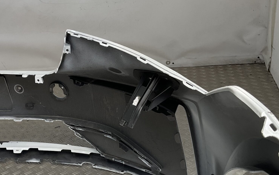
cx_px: 88
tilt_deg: -29.7
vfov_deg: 23.9
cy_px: 151
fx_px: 403
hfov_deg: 37.7
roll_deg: +7.2
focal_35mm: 53
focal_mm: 3
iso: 16
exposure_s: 1/435
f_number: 1.8
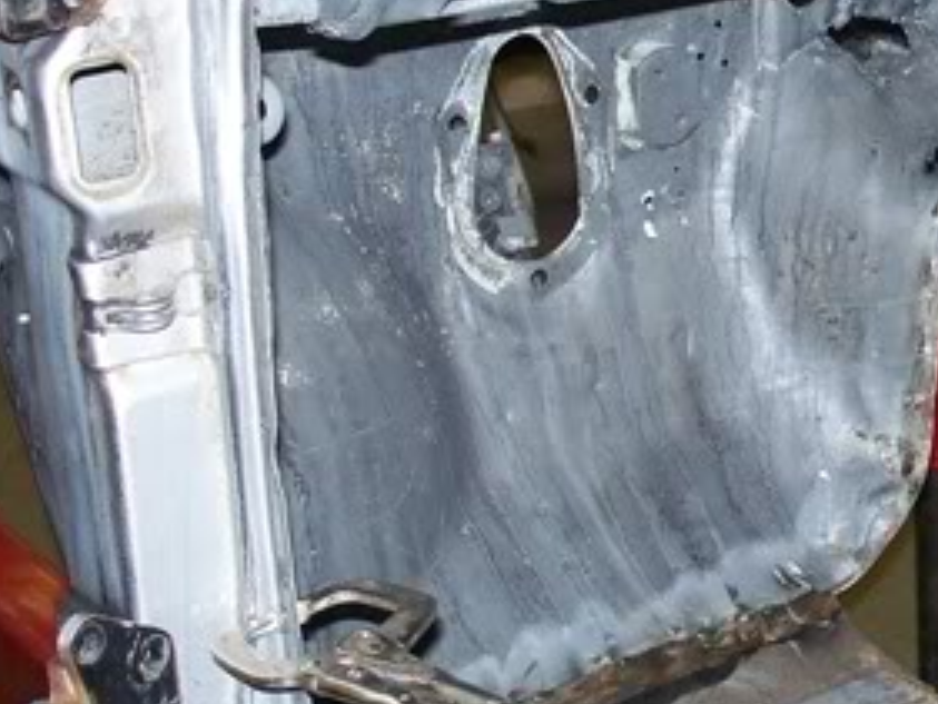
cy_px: 204
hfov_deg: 22.4
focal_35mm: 82
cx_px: 1045
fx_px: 2223
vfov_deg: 17.9
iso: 200
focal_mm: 7.54
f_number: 2.8
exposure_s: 1/30
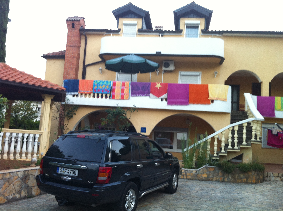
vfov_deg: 40.6
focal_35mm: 35
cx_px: 142
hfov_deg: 52.7
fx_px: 286
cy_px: 106
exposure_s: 1/15
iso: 100
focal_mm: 3.85
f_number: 2.8
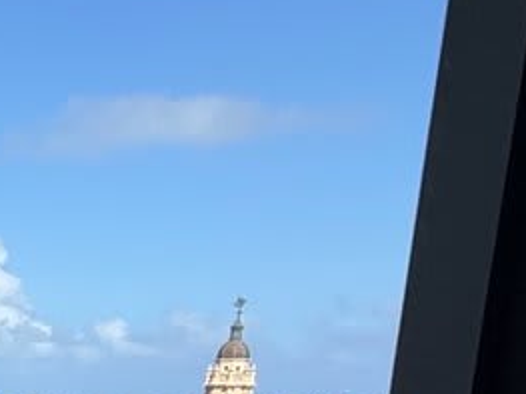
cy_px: 587
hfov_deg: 15.6
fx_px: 1215
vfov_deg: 16.8
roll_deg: +0.2
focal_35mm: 80
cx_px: -672
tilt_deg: -9.2
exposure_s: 1/770
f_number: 2.2
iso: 32
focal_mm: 2.2
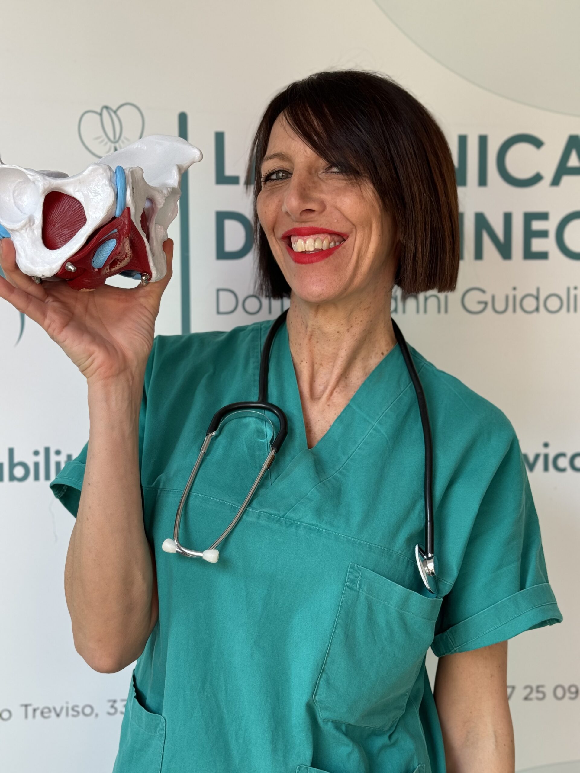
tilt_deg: -3.2
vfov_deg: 39.7
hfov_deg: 30.3
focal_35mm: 48
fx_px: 1072
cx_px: 290
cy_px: 386
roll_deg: +0.2
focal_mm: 6.86
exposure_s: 1/163
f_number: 1.78
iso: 80
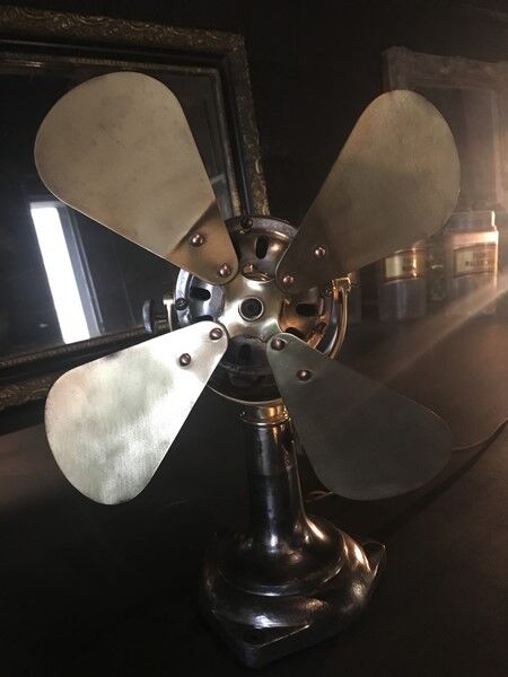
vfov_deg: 61.7
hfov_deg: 48.2
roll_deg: +5.9
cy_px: 338
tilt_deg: -14.2
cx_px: 254
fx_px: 567
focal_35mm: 29
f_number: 2.2
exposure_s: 1/17
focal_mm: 4.15
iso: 200
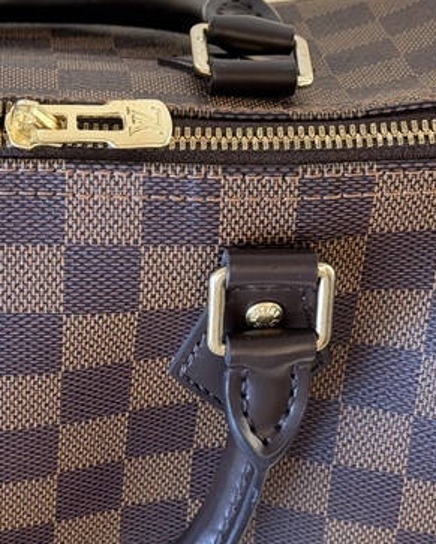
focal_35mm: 130
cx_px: 49
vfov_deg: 14.8
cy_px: 199
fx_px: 2094
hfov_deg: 11.8
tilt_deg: -66.5
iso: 80
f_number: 1.78
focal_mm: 6.76
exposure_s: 1/50
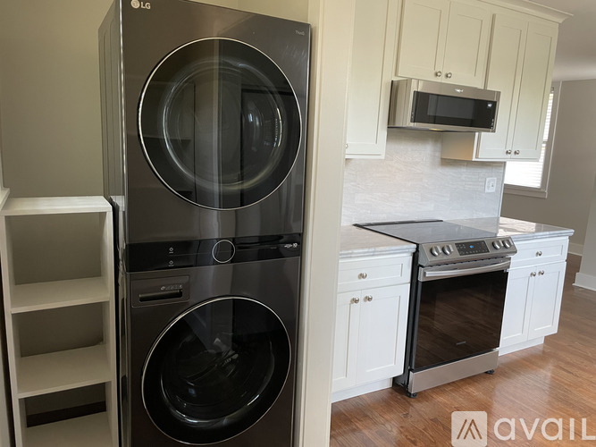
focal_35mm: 26
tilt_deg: -10.5
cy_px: 224
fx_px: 448
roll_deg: -2.5
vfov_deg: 53.0
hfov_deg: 67.3
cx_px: 298
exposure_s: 1/60
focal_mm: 4.2
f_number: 1.6
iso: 200
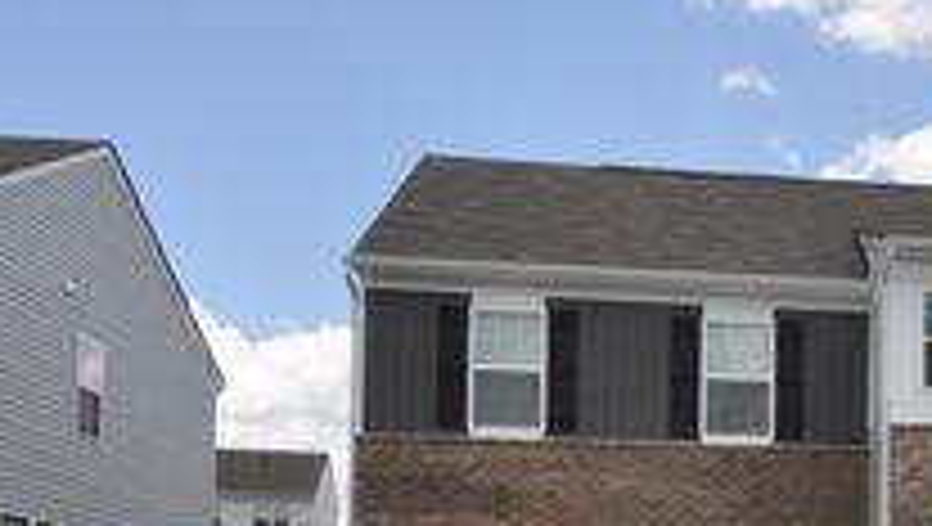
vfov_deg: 21.4
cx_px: 968
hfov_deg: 34.9
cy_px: 593
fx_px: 1311
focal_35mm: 53
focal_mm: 14
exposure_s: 1/320
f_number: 9
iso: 640
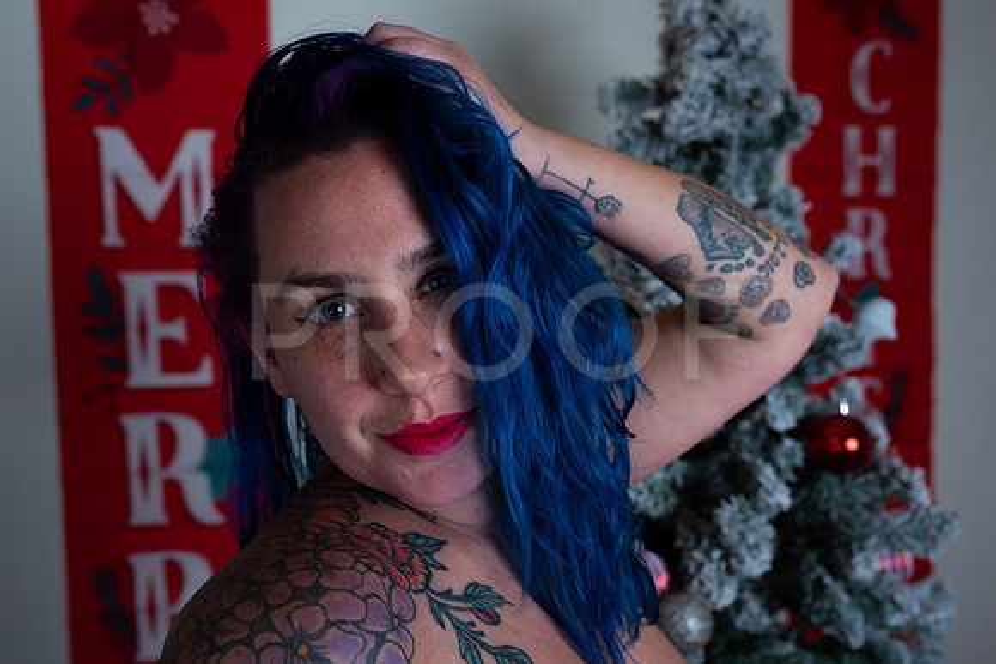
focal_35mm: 35
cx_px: 498
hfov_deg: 54.4
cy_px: 332
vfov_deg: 37.9
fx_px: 969
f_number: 5
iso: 100
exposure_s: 1/800
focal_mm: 35
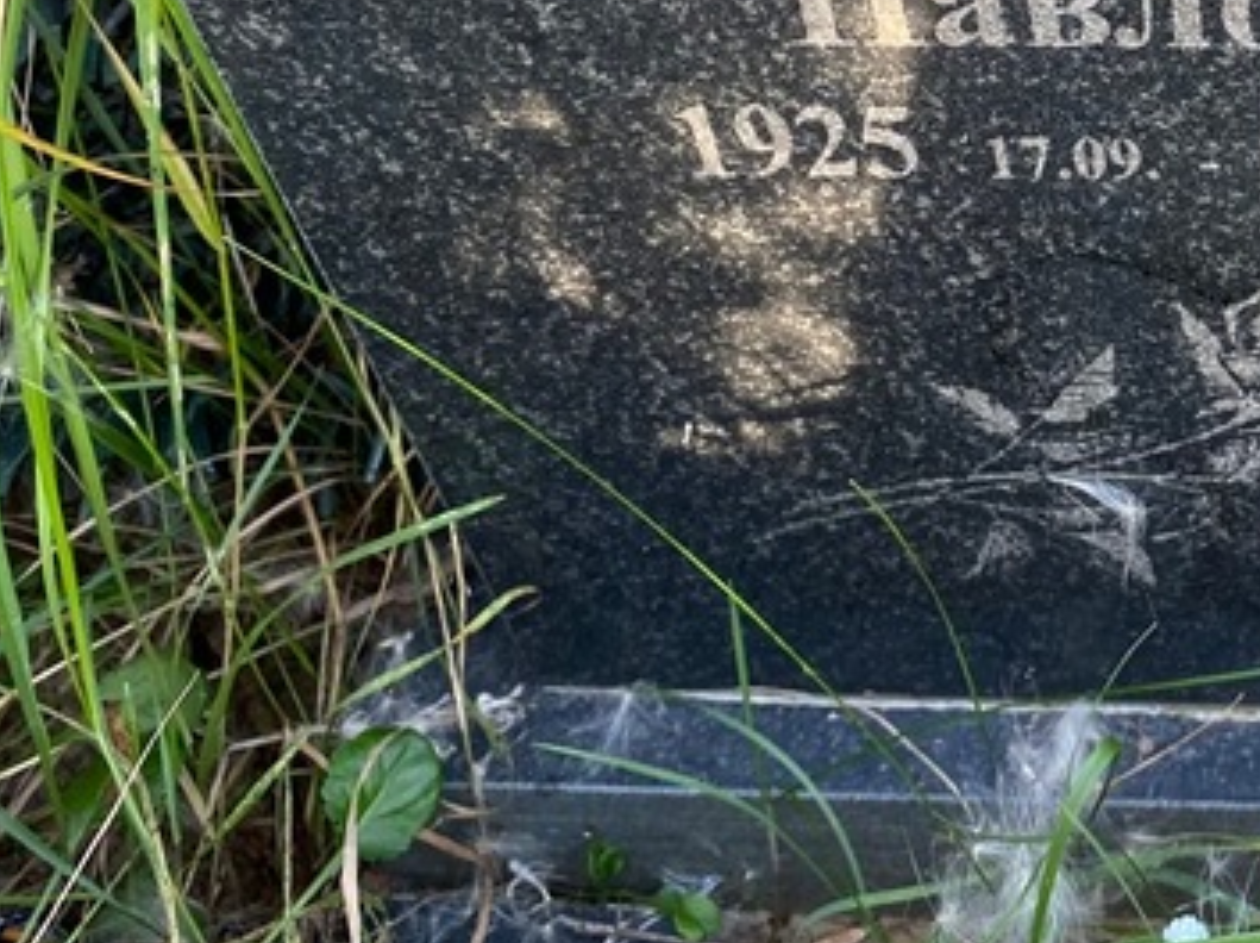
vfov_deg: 23.7
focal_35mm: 59
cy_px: -14
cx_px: 1235
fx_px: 2145
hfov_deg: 30.6
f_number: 1.8
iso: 50
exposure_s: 1/122
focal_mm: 4.25
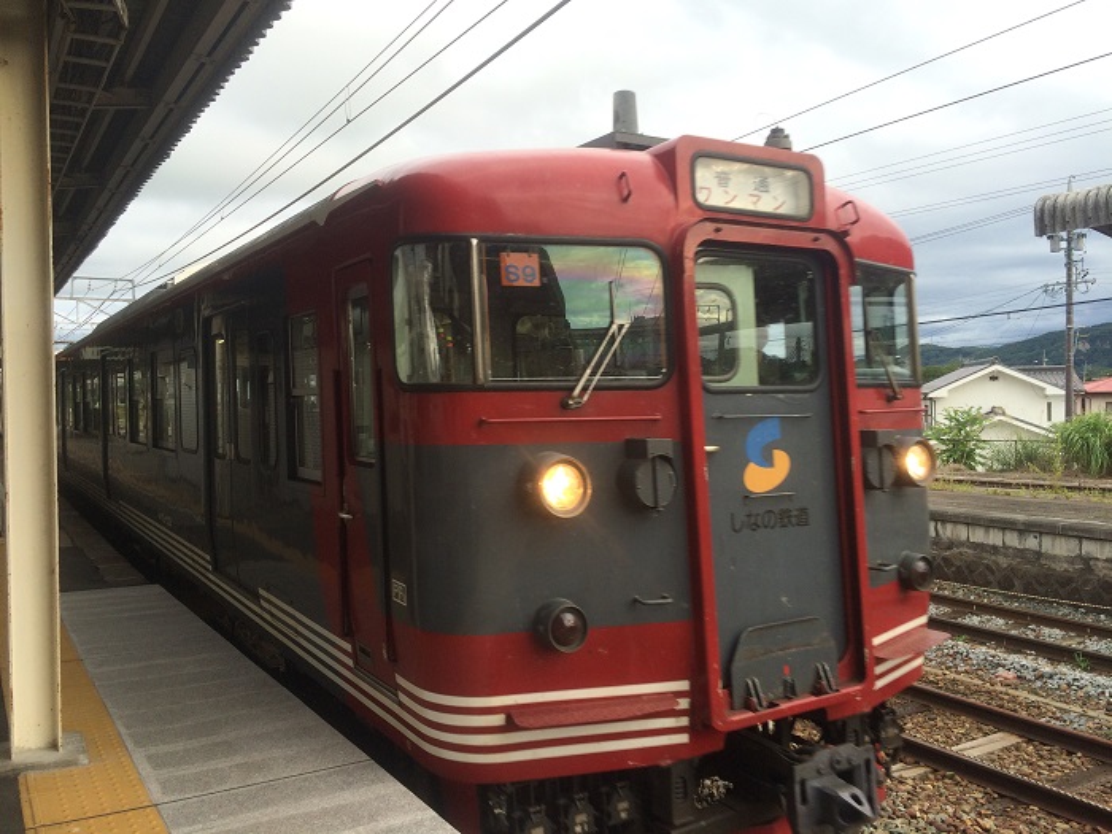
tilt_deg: -1.1
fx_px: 932
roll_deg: +1.2
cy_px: 417
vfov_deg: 48.2
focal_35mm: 29
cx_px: 556
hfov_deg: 61.7
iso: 32
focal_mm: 4.15
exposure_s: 1/370
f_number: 2.2
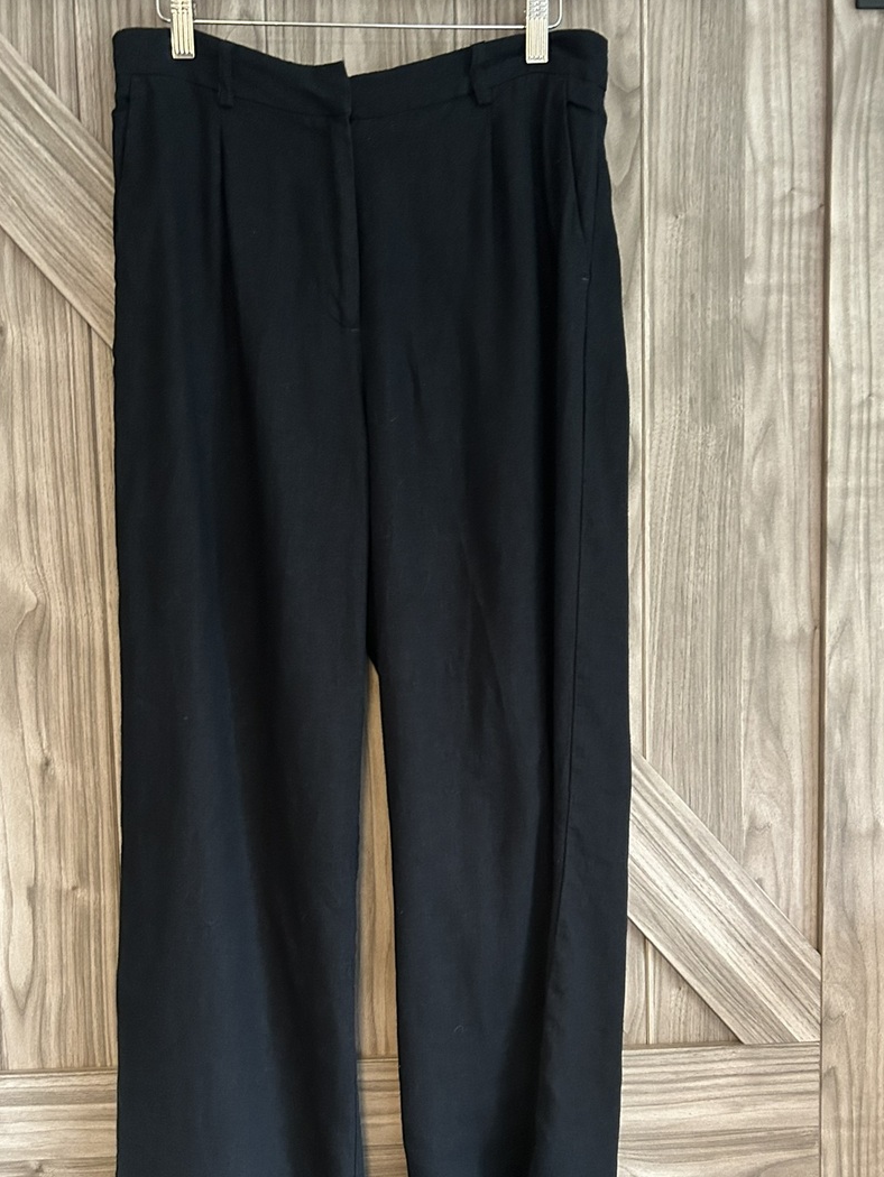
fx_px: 1123
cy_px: 705
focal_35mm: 33
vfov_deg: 54.9
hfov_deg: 42.9
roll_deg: +1.1
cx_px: 397
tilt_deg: -5.7
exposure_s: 1/30
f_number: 1.5
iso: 500
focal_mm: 5.7
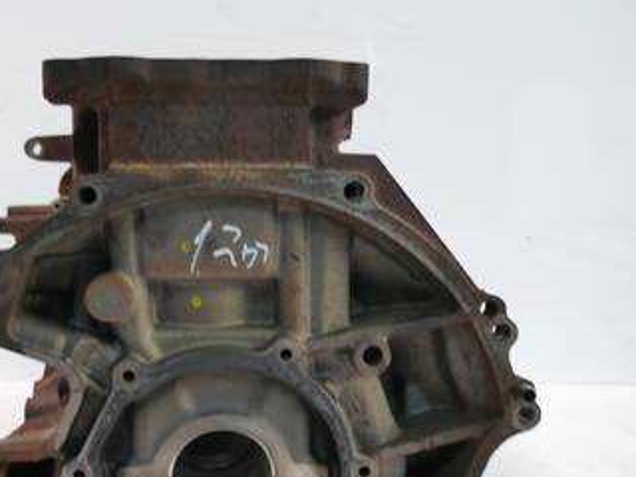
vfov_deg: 36.4
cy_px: 324
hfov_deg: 46.7
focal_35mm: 39
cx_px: 185
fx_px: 717
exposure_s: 1/60
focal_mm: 13
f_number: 3.5
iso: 1000
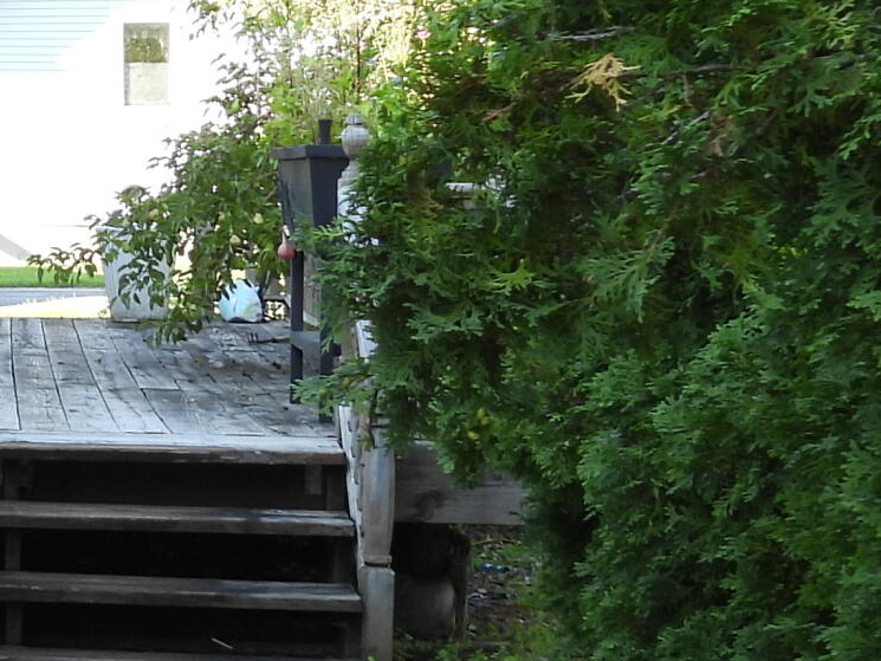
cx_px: -647
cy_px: 95
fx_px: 3589
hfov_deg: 12.8
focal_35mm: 141
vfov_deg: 10.5
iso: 100
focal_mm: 6.2
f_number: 3.2
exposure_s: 1/125
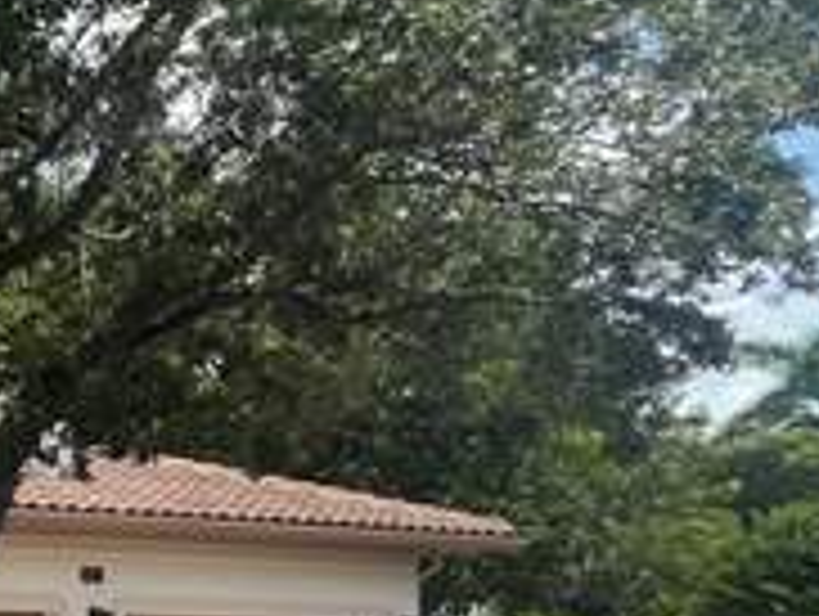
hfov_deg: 17.9
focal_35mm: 57
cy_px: 558
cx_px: -922
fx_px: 1350
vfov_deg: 24.9
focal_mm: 1.57
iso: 32
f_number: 1.8
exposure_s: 1/1206
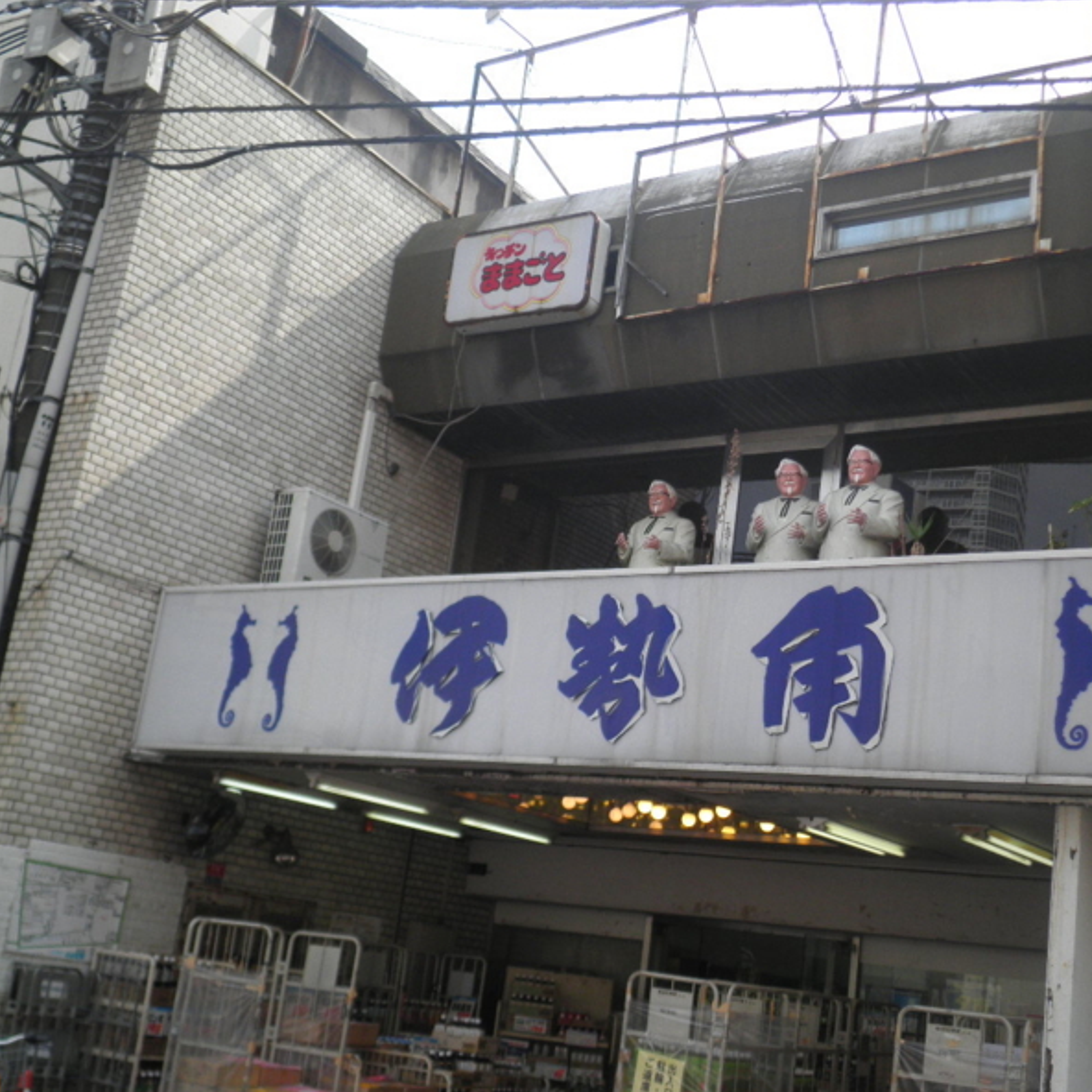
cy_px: 544
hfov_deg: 39.0
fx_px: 1535
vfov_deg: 39.2
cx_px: 660
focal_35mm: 43
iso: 64
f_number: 3.1
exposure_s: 1/500
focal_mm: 6.4
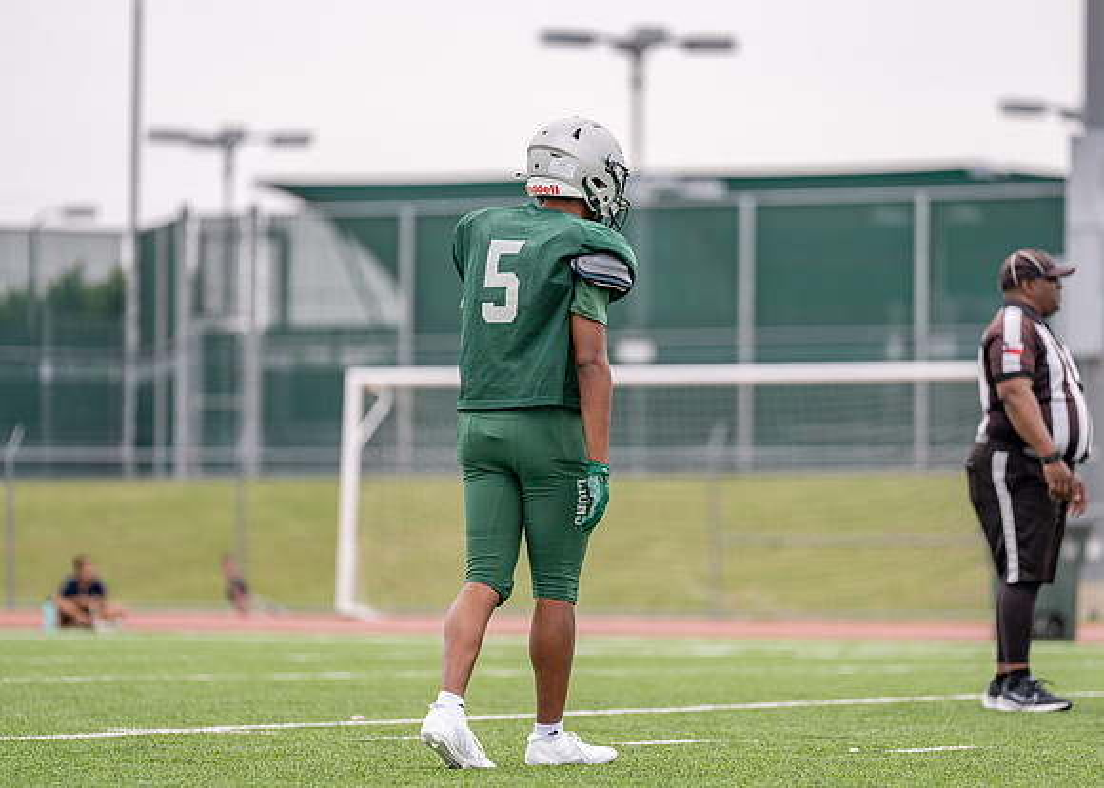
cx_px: 593
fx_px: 7014
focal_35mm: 224
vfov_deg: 6.4
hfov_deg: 9.0
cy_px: 368
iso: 320
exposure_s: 1/3200
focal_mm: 200
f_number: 2.8
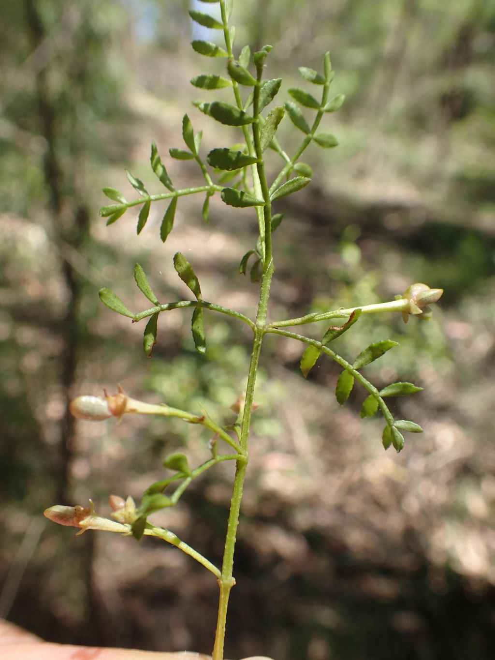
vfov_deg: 60.0
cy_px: 330
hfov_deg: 46.8
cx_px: 248
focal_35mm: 30
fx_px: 572
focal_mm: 5.5
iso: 100
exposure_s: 1/250
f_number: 3.2
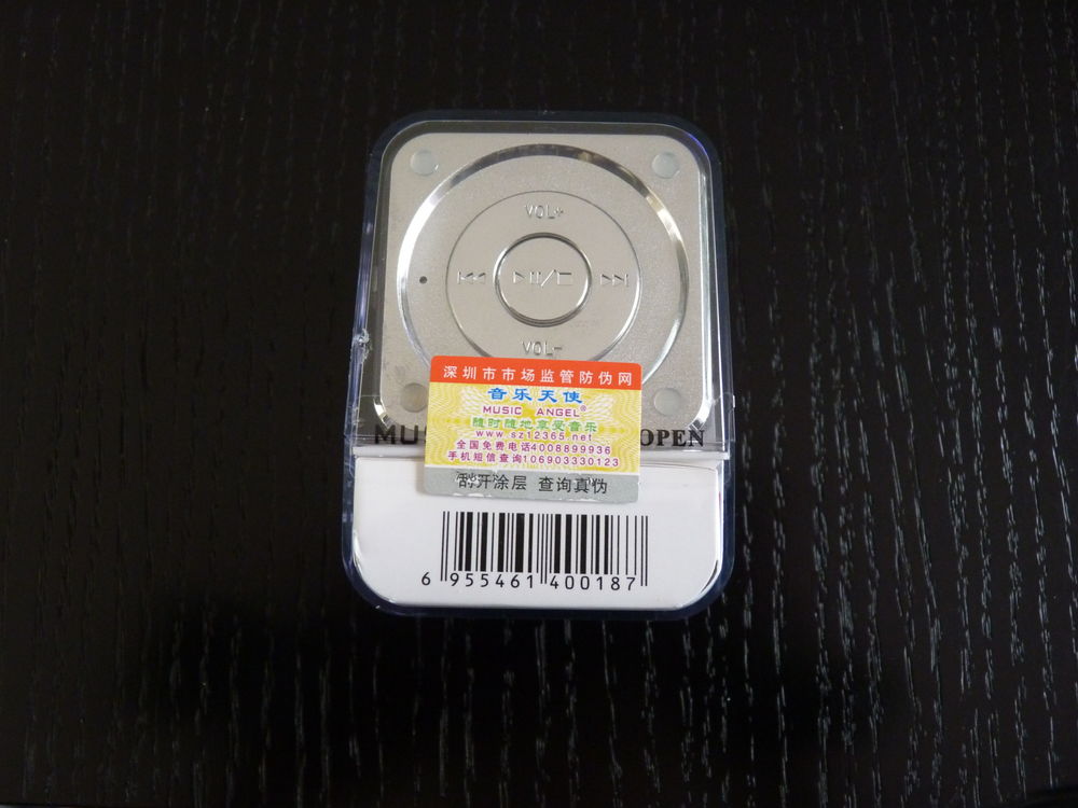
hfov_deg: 58.4
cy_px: 404
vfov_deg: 45.4
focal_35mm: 31
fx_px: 965
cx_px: 539
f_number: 3
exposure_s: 1/15
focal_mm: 5.4
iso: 400
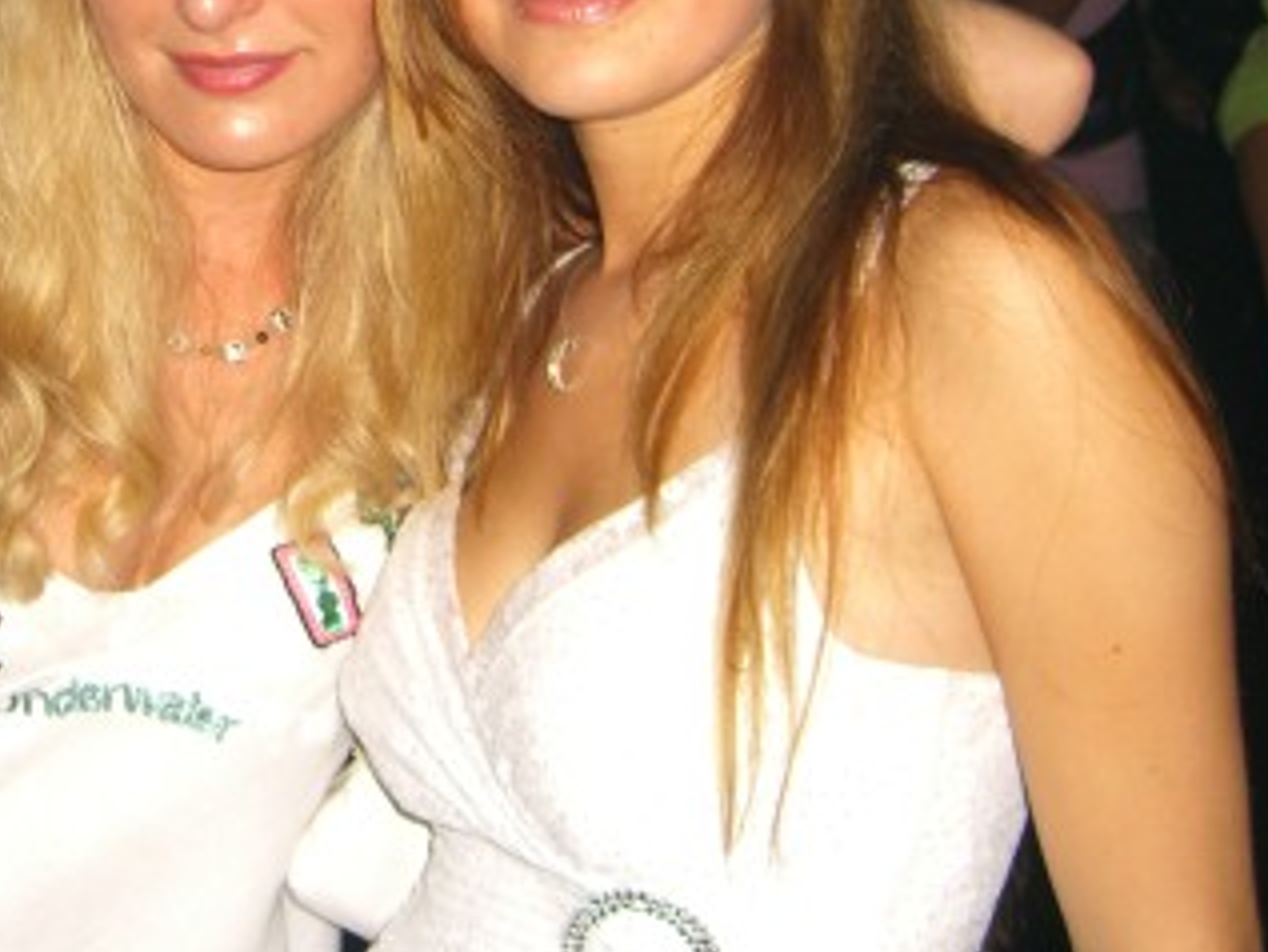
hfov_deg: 26.6
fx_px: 2638
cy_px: 92
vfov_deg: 20.1
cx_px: 284
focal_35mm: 72
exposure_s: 1/60
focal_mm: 7.9
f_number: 2.8
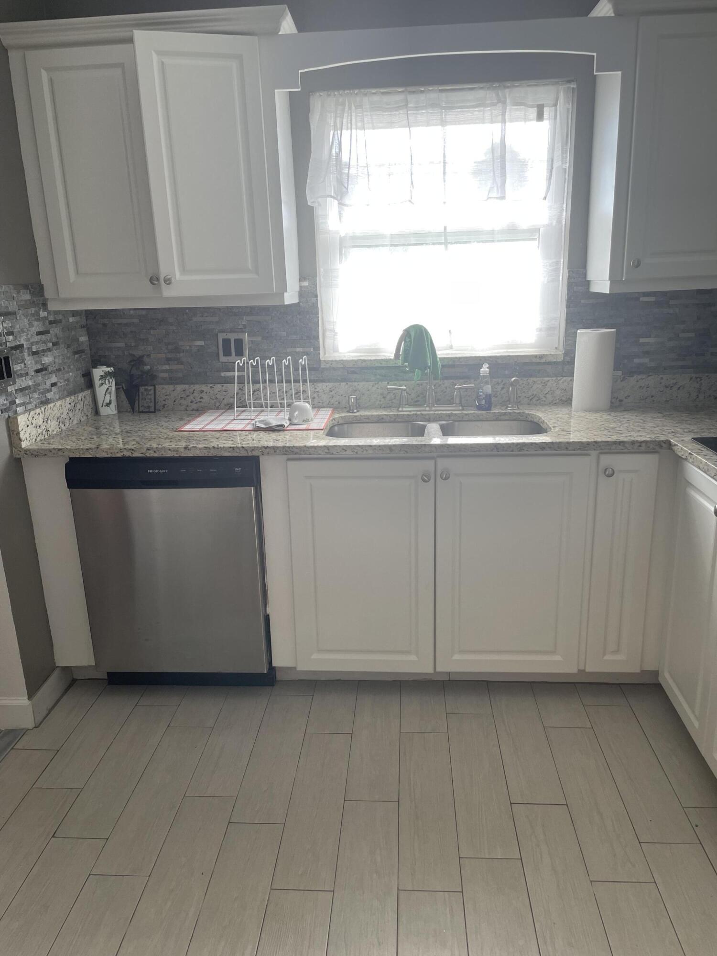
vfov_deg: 67.3
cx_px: 358
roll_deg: +2.9
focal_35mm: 26
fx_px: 718
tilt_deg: -14.3
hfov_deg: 53.1
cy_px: 478
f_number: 1.6
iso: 50
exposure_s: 1/120
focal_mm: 4.2
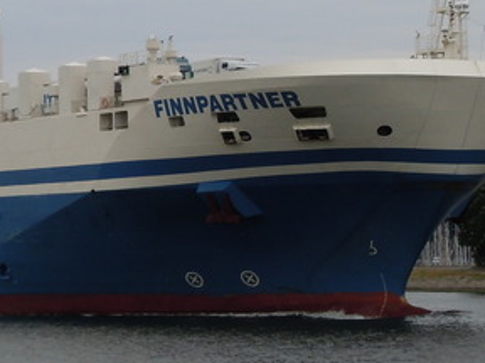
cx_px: 66
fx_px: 2298
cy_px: 99
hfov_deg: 12.0
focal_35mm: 164
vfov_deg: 9.0
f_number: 4
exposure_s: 1/320
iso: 100
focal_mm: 10.6
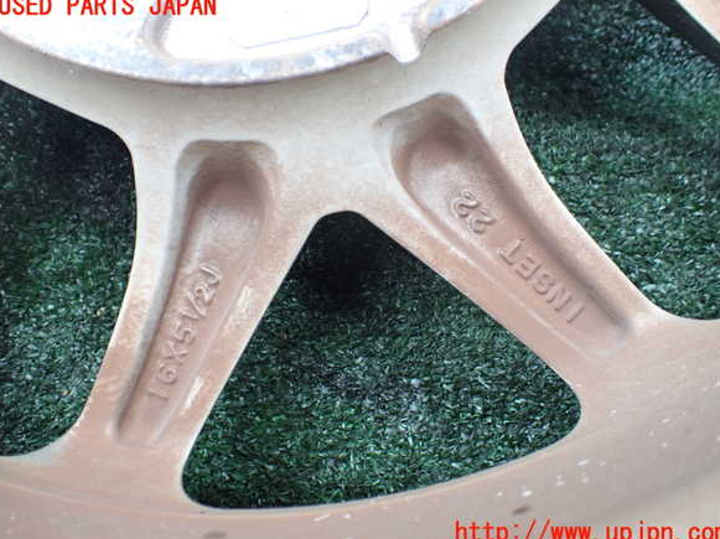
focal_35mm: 31
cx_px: 363
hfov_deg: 58.4
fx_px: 644
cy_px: 270
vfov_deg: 45.4
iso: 250
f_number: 2.3
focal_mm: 5.4
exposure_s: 1/125
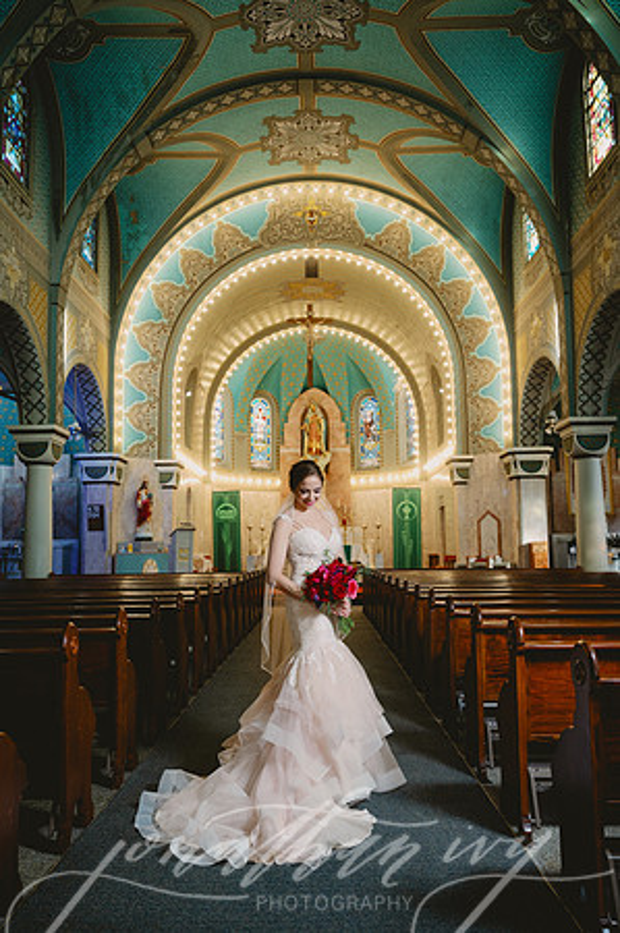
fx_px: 751
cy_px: 466
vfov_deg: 63.7
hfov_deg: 44.9
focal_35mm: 29
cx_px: 310
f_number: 4
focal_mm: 29
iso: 1000
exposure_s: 1/125
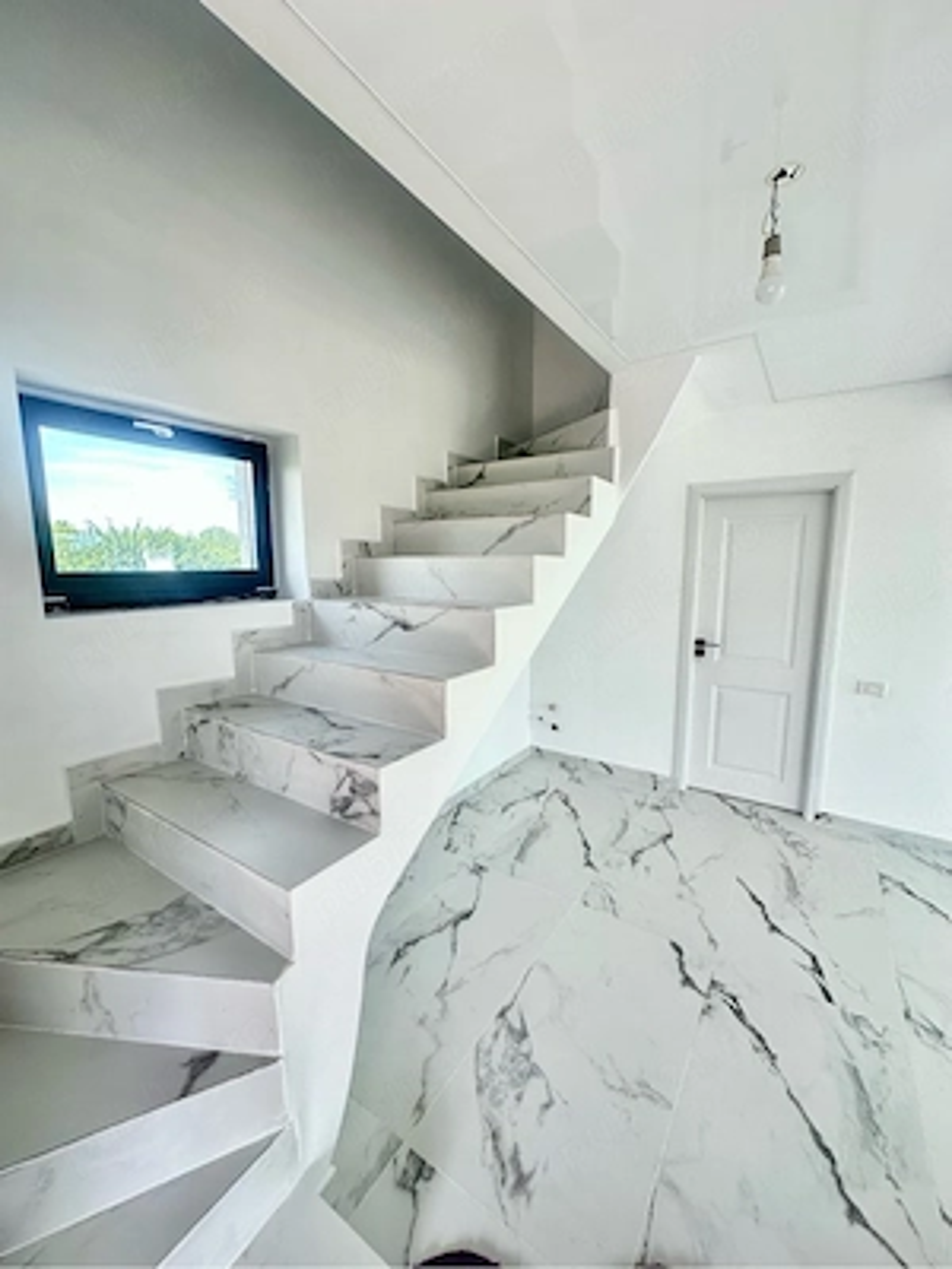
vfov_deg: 102.1
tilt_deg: -8.0
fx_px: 513
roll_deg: -0.4
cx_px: 476
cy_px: 634
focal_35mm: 14
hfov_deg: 85.7
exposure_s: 1/99
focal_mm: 2.22
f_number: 2.2
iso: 64
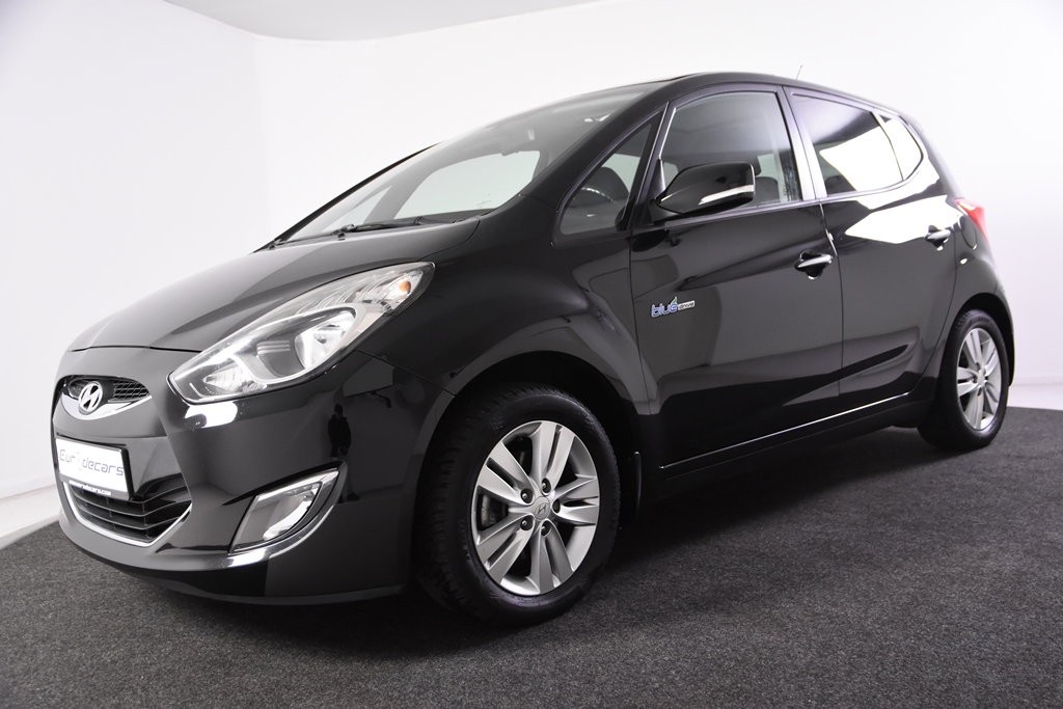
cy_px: 354
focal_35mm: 36
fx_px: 1063
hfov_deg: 53.1
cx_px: 532
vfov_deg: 36.9
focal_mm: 24
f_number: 4
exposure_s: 1/60
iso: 1600
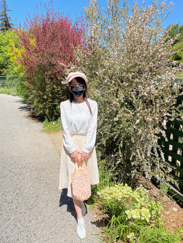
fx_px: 183
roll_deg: +1.6
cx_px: 92
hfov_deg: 53.1
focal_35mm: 26
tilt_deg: -14.8
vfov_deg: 67.3
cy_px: 122
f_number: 1.8
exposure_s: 1/1484
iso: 32
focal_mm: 4.25
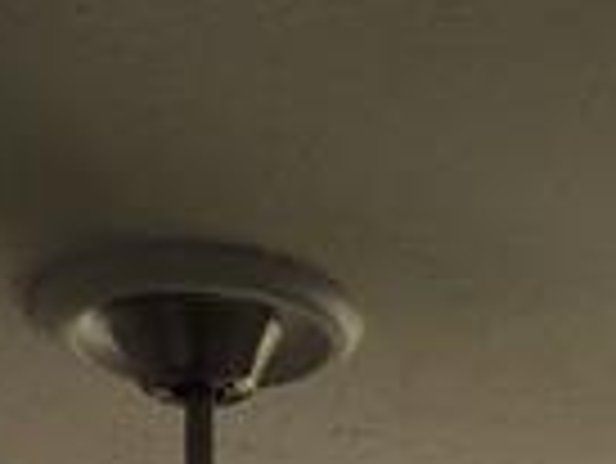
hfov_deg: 10.9
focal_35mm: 179
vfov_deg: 7.1
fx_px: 3188
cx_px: 688
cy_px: 1577
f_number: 3
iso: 100
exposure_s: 1/100
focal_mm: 4.3
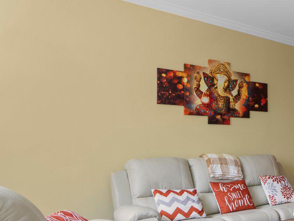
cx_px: 345
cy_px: 136
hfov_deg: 36.9
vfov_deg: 35.8
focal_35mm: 40
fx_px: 340
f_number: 8
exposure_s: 1/4
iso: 250
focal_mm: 16
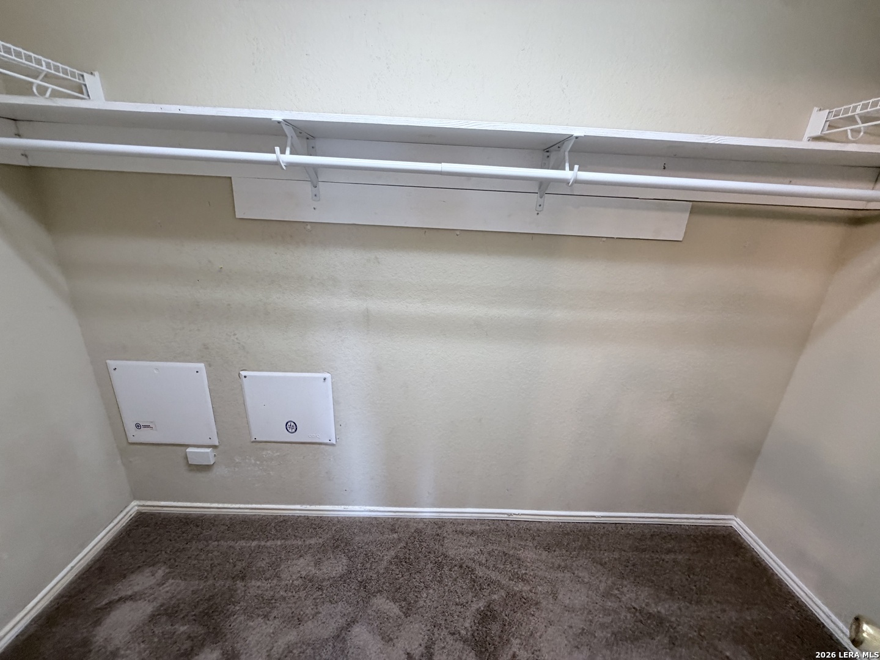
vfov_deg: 85.7
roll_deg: -2.9
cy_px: 330
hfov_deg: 102.1
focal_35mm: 14
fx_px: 356
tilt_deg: -21.6
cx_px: 440
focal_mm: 2.22
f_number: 2.2
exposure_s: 1/120
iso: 320
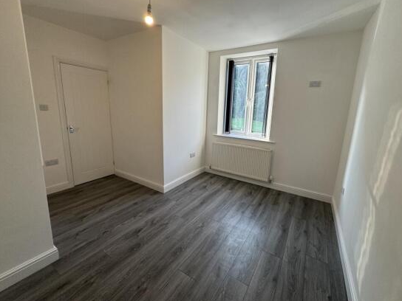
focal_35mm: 15
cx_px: 214
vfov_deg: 81.7
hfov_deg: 98.0
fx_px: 174
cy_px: 141
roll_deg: -2.6
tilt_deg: -10.5
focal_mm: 2.22
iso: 80
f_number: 2.2
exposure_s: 1/100
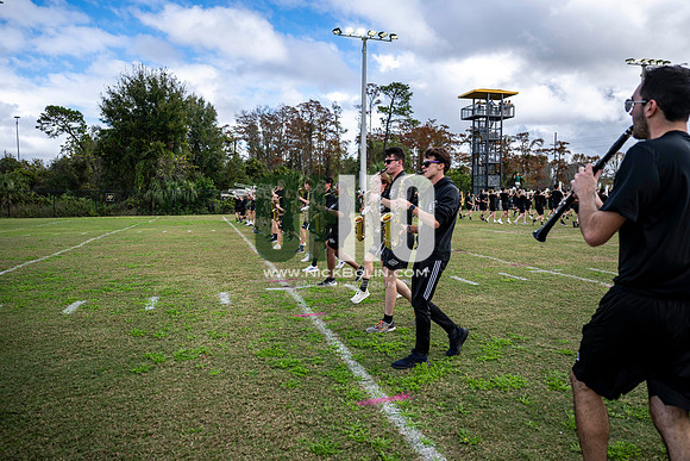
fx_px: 460
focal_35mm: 24
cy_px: 230
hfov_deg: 73.7
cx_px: 345
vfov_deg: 53.2
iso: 125
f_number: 2.8
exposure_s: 1/1250
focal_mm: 24
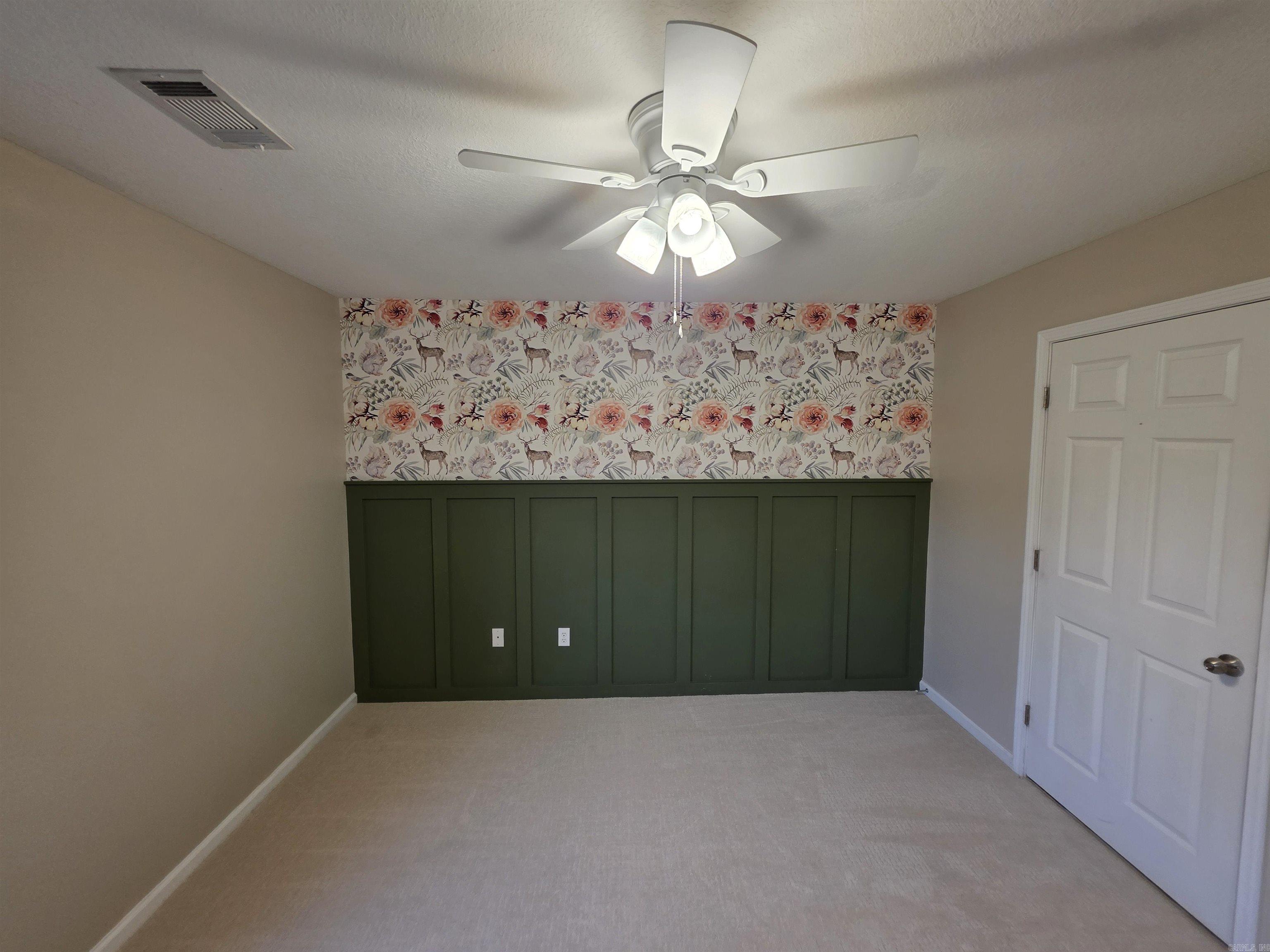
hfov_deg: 106.2
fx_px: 477
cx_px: 635
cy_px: 476
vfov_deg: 89.9
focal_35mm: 13
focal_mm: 2.2
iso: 160
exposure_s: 1/60
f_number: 1.9
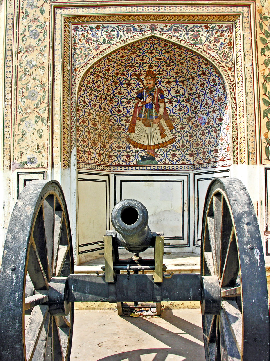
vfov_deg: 52.6
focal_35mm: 35
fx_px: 364
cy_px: 180
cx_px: 135
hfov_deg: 40.7
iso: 50
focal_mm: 8.9
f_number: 6.3
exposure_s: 1/125
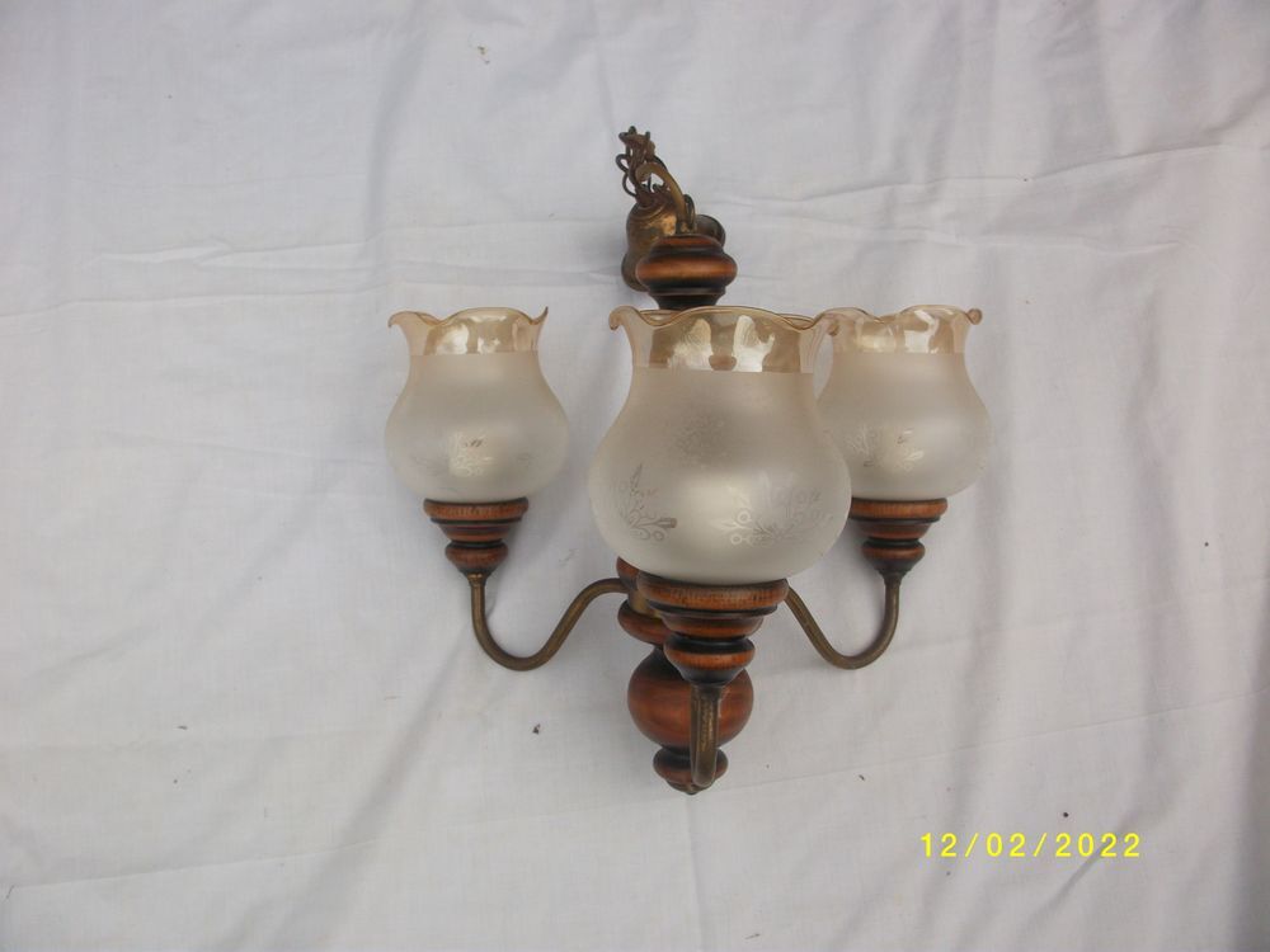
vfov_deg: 45.4
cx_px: 635
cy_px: 476
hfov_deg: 58.4
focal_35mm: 31
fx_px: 1137
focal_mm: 5.7
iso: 80
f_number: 8.8
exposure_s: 1/84.2
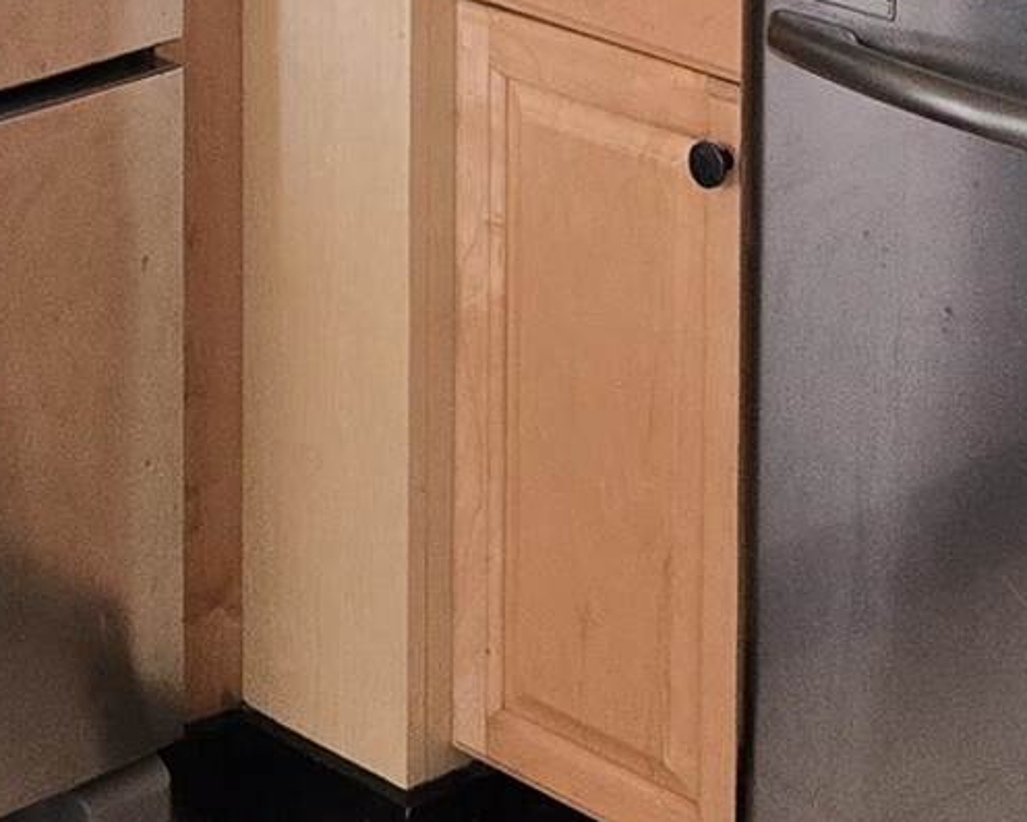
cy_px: -485
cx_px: -224
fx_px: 4226
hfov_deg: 13.5
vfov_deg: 10.6
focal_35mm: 139
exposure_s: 1/120
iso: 250
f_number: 1.8
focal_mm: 5.4
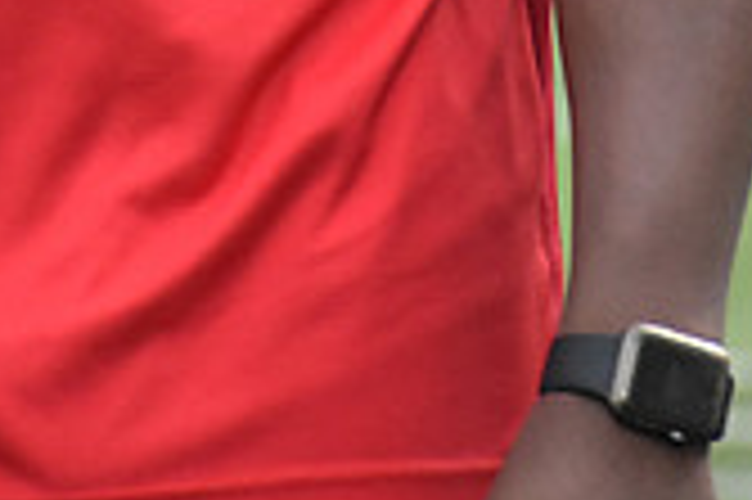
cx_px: 214
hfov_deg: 1.6
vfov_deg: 1.1
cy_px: -739
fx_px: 27233
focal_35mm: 1305
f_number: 6
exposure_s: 1/500
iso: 3200
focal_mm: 250
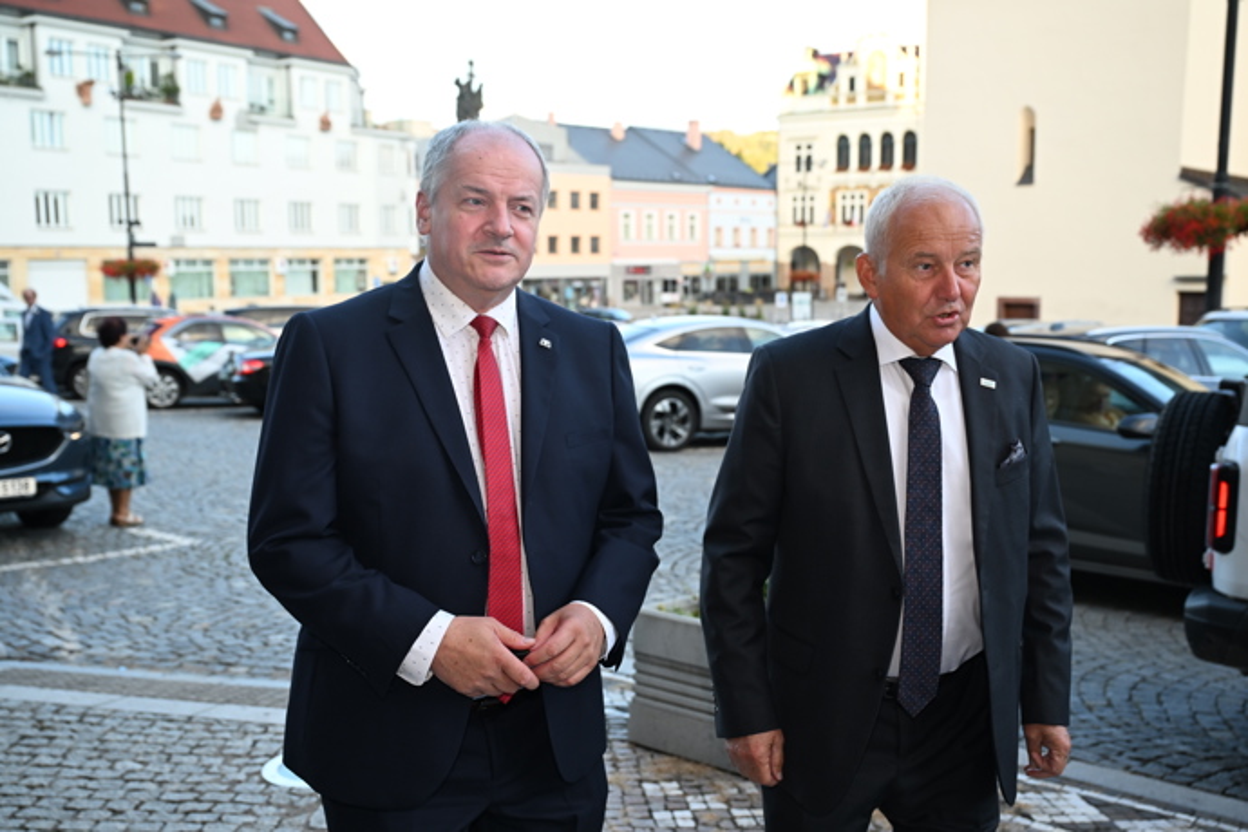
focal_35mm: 37
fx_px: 1283
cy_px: 416
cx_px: 624
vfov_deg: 35.9
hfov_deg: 51.9
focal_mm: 37
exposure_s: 1/320
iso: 800
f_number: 4.5
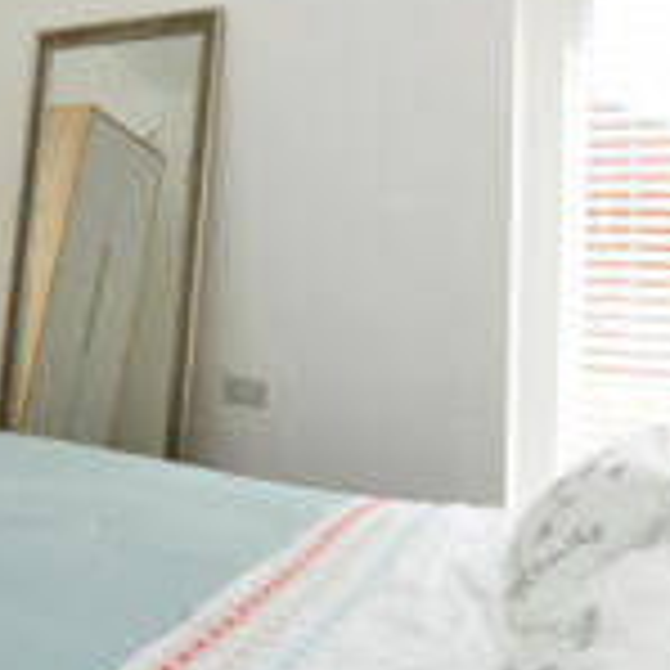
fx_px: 832
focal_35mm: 38
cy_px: 247
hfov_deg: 42.8
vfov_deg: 43.5
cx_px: 189
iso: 100
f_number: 3.5
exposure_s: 1/100
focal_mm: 14
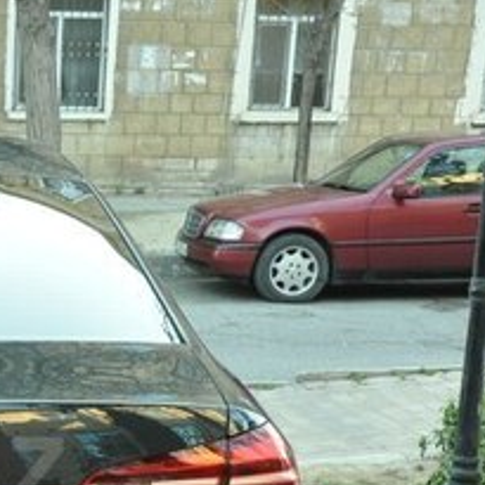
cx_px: -177
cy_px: 473
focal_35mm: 102
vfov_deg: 16.7
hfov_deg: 16.0
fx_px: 1623
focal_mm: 25
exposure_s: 1/100
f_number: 5.6
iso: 800
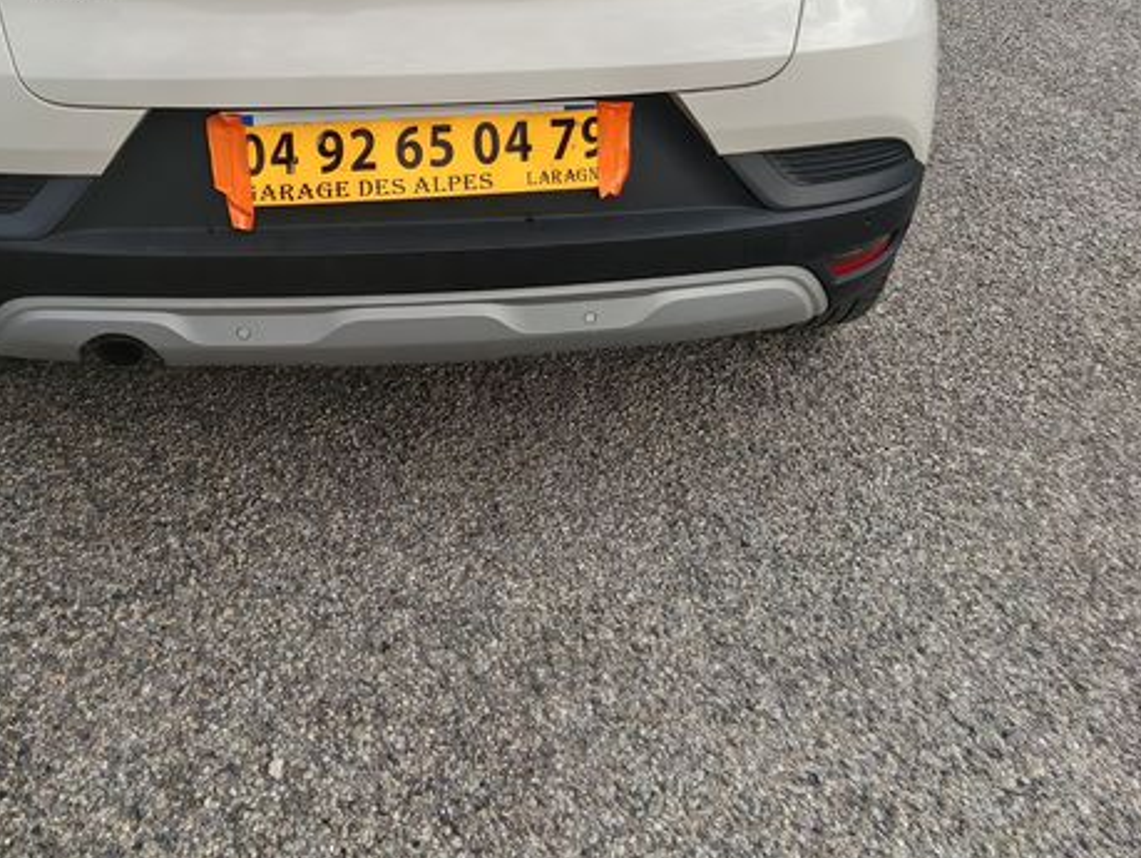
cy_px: 119
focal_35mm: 37
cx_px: 395
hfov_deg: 49.4
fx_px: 1221
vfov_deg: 36.8
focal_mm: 1.82
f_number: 2
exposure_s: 1/620
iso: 50
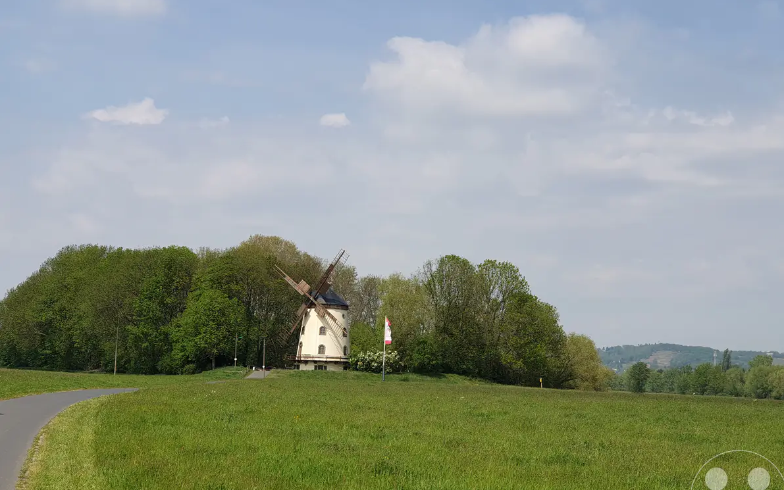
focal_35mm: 56
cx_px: 398
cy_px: 254
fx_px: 1197
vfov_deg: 23.2
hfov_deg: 36.3
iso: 25
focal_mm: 6
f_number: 2.4
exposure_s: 1/997
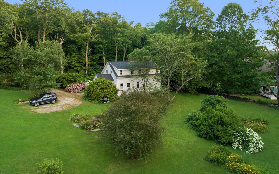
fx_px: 198
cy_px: 81
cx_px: 137
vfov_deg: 47.6
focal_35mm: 26
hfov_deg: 70.4
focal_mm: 12.29
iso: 200
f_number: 3.5
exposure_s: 1/50
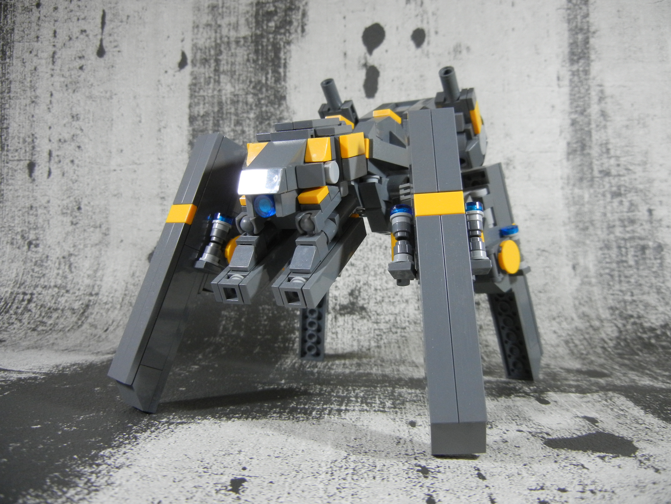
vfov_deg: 46.8
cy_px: 252
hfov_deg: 60.0
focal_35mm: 30
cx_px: 336
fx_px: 582
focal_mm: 5.4
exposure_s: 1/38.2
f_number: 3.5
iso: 400
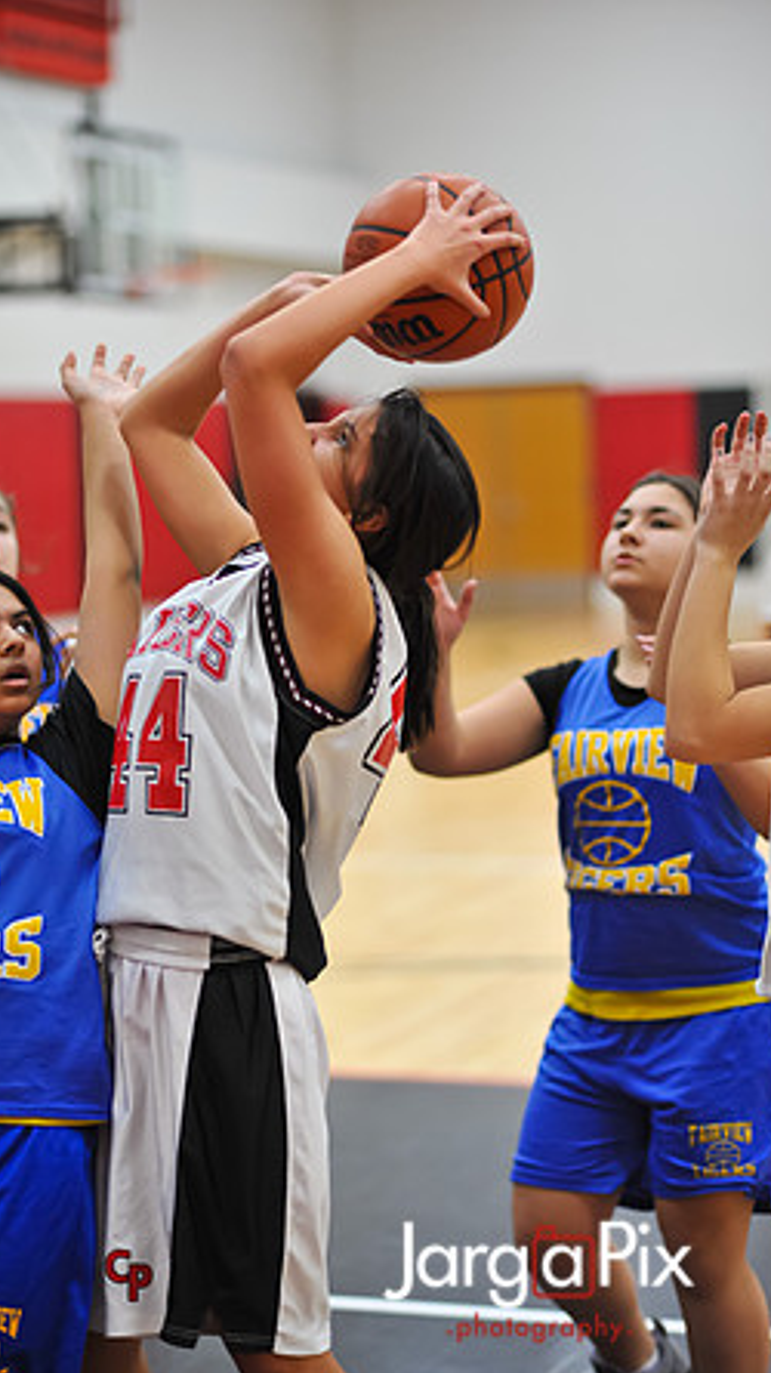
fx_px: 3274
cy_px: 691
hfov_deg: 13.4
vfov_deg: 23.7
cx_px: 338
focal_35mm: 90
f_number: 2
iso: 1600
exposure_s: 1/500
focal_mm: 85
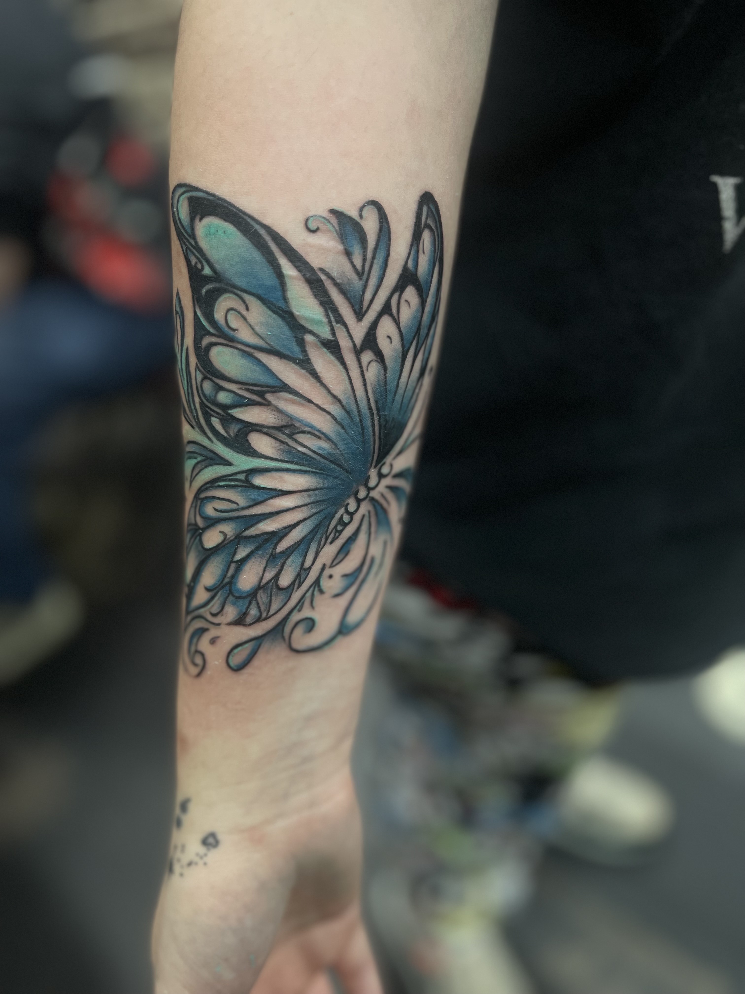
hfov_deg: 53.1
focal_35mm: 26
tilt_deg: -41.2
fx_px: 746
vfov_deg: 67.3
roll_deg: +3.4
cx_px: 372
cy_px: 497
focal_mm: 5.1
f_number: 1.6
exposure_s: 1/60
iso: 200
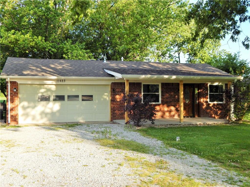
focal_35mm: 43
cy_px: 94
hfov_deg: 43.9
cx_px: 125
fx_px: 311
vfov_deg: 33.6
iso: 200
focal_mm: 7.7
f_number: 3.6
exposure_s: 1/500
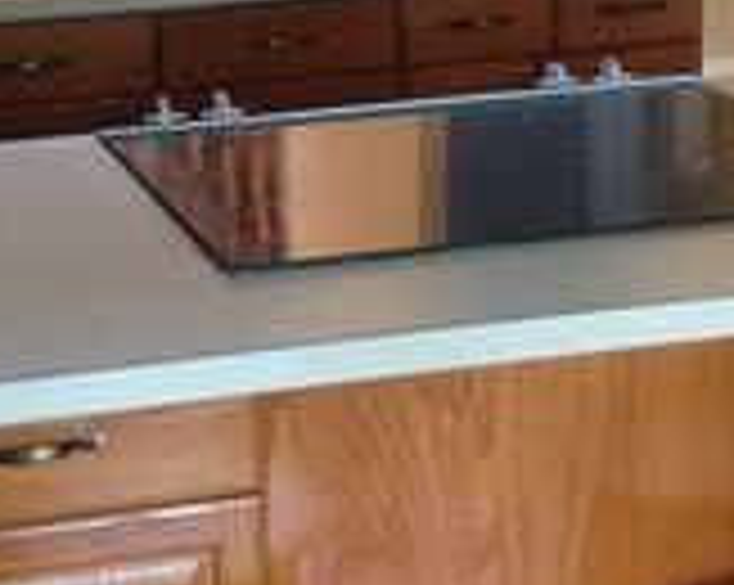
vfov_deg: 15.2
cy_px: -29
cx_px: 99
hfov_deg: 19.1
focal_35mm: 99
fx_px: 2148
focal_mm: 4.13
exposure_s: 1/20
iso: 250
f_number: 2.4
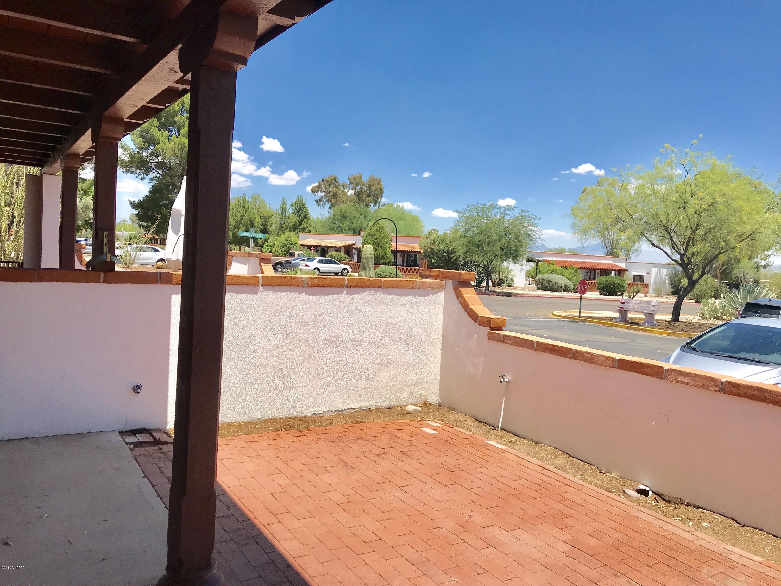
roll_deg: -3.1
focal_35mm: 28
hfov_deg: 63.4
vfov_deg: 49.7
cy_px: 293
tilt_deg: -5.1
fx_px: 632
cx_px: 390
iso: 20
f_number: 1.8
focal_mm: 3.99
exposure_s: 1/2740
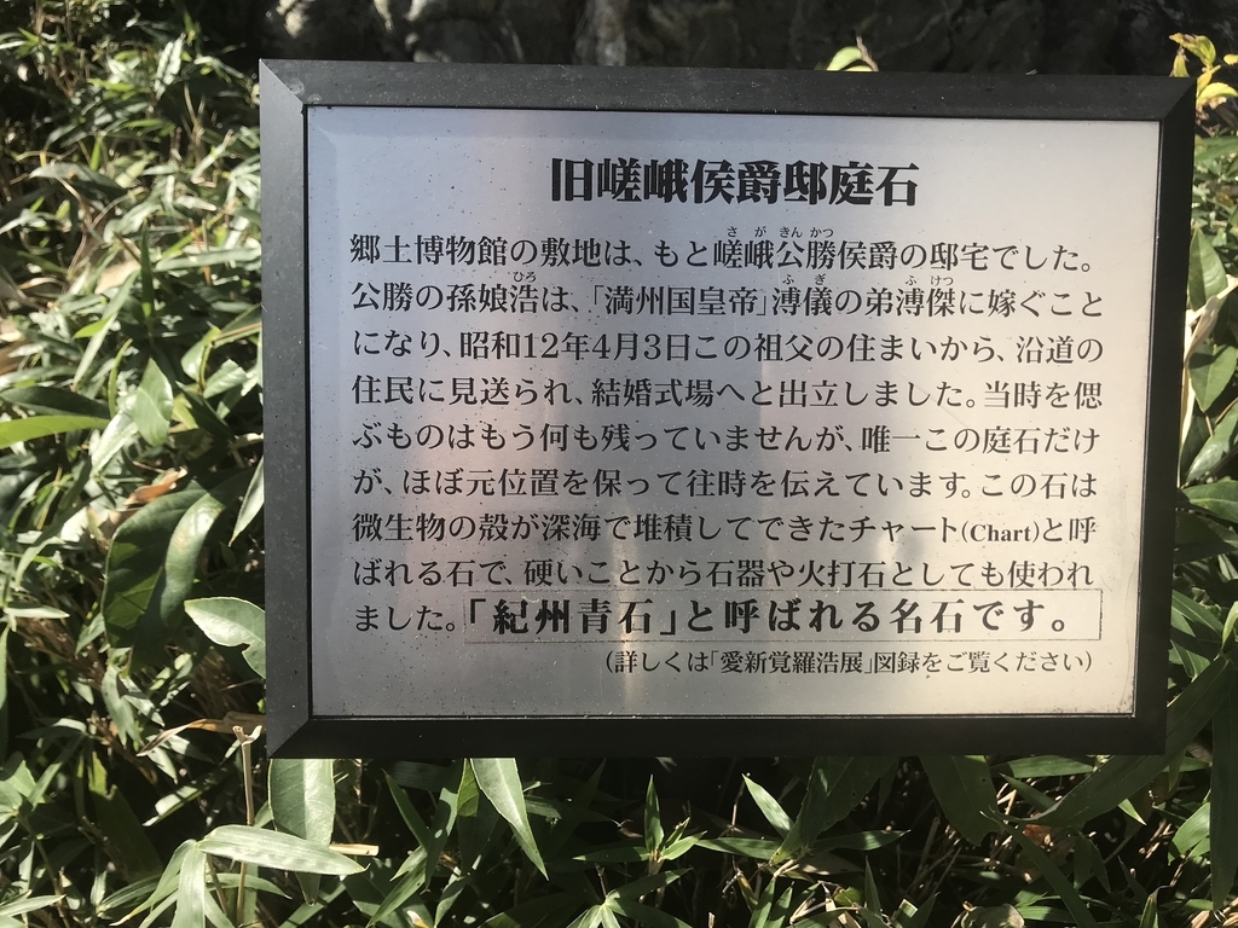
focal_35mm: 28
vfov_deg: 49.7
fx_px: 1001
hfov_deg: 63.4
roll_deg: -1.9
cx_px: 619
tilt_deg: -42.1
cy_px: 464
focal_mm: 3.99
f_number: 1.8
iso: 20
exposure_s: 1/912
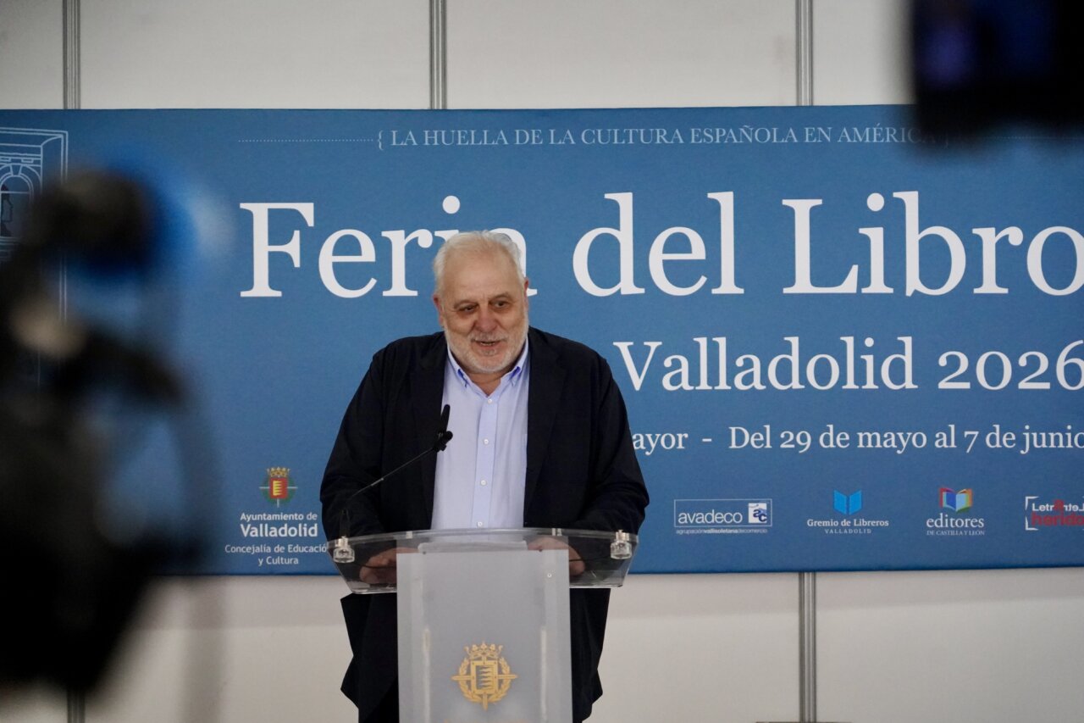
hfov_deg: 21.5
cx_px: 542
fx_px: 2860
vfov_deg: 14.4
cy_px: 362
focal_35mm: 95
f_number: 4
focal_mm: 95
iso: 10000
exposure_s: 1/5000
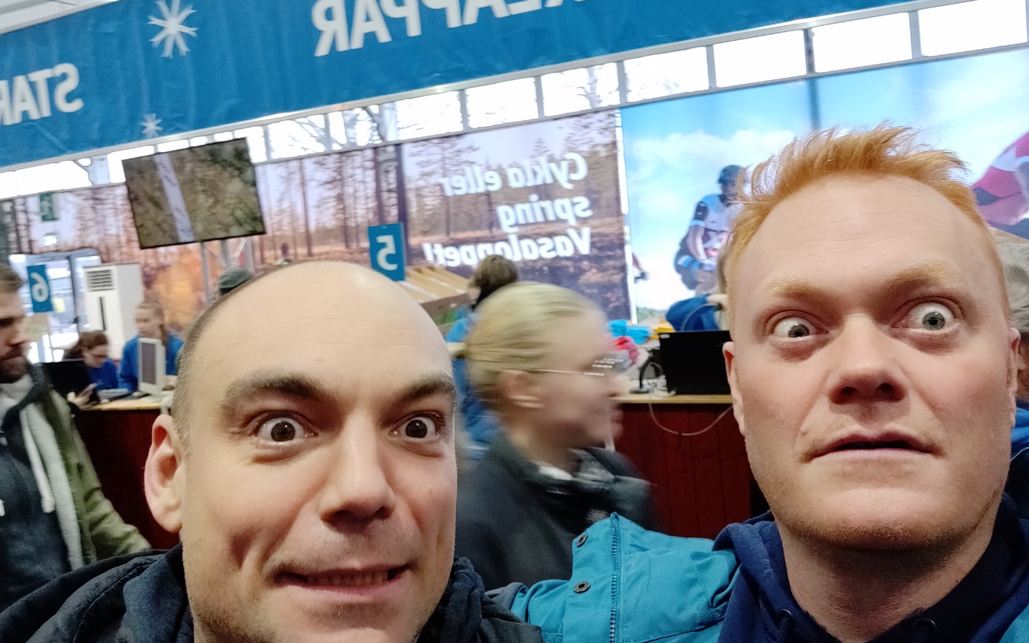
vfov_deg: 54.9
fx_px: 617
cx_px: 509
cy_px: 283
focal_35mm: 22
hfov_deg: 79.7
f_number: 2
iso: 200
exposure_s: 1/33
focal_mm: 3.48
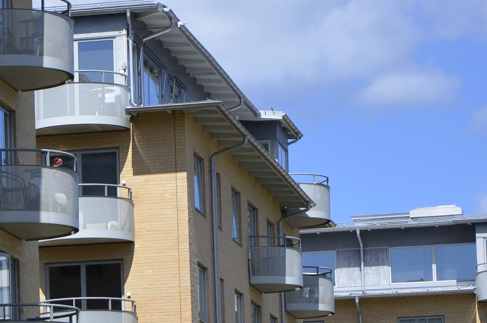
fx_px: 3105
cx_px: -62
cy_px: 277
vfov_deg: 5.9
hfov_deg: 8.9
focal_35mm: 230
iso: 200
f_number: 6.3
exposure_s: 1/800
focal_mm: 58
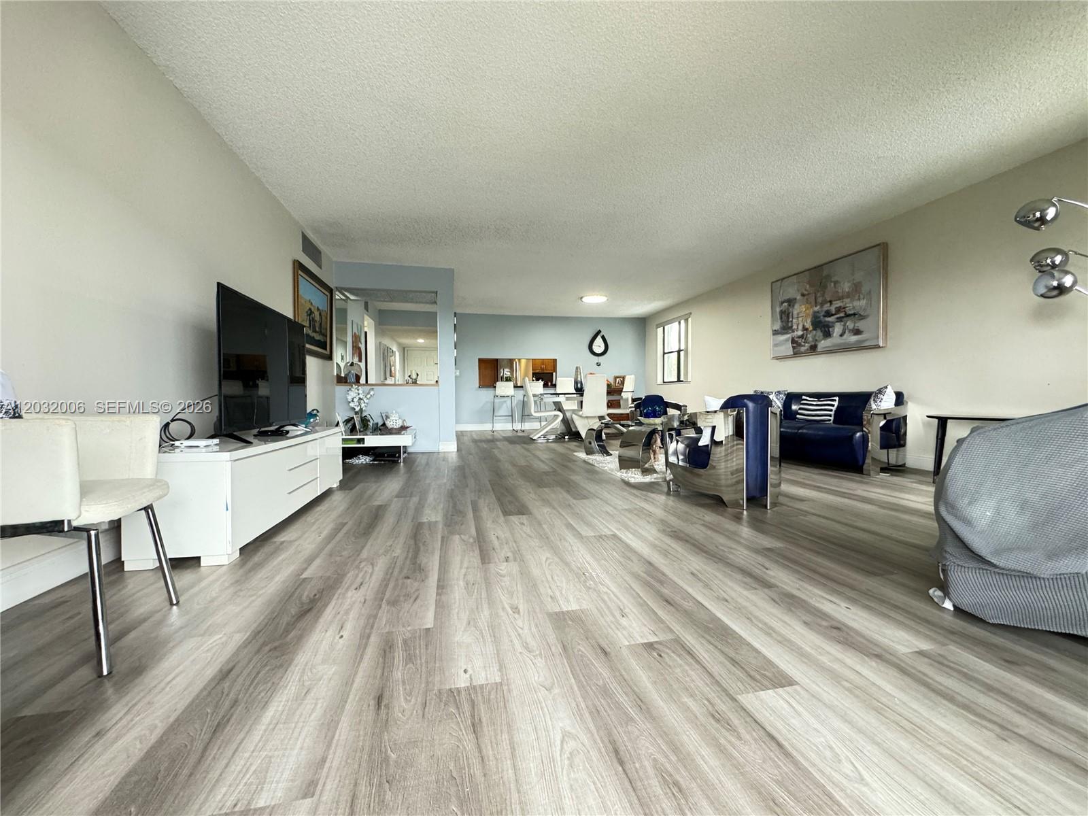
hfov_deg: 102.1
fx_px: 440
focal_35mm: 14
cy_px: 408
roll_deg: +0.1
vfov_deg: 85.7
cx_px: 544
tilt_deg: -2.2
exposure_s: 1/60
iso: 500
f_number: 2.2
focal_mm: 2.22
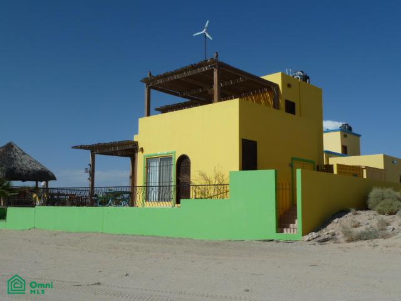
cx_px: 200
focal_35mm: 37
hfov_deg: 50.1
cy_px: 150
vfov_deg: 38.7
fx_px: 429
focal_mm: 6.1
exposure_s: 1/800
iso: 80
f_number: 5.6
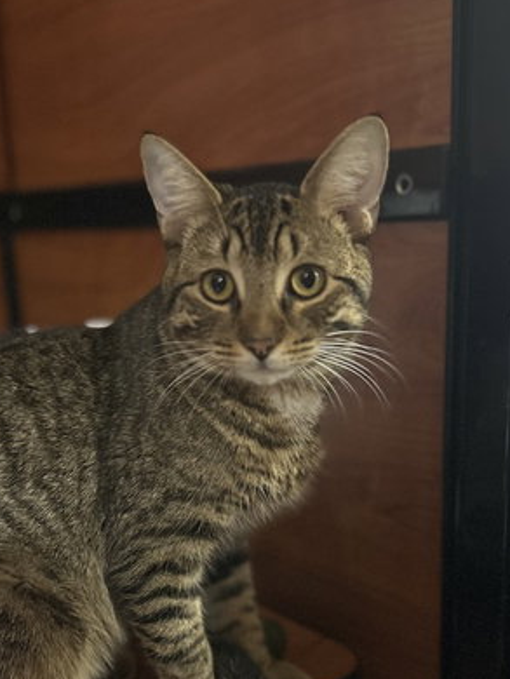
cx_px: 185
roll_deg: +0.0
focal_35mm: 41
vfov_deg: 45.4
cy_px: 417
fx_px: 805
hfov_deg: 34.9
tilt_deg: -13.5
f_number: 1.78
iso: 1600
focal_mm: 6.86
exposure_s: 1/30
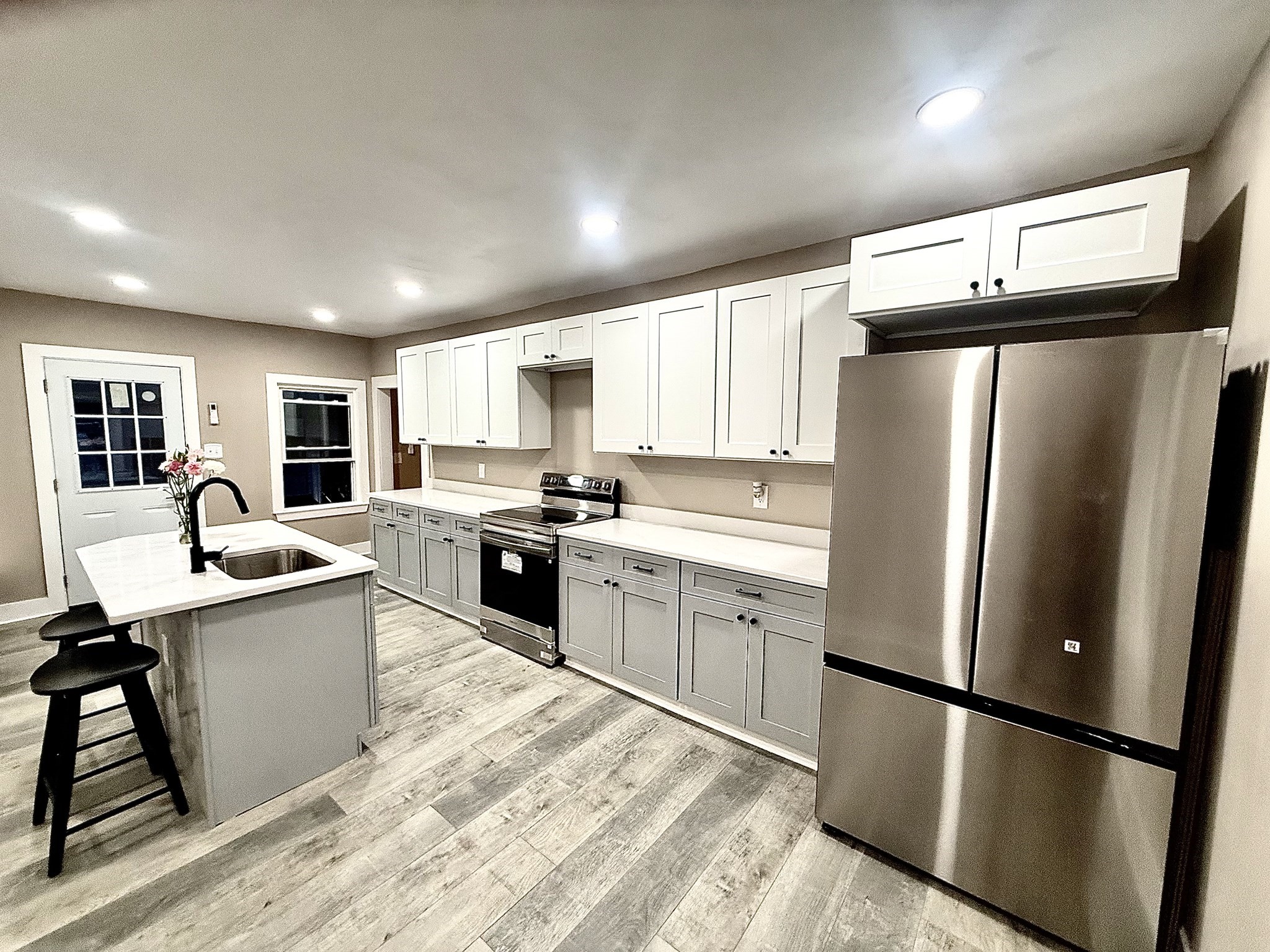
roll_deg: -0.8
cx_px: 635
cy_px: 476
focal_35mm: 14
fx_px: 514
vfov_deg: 85.7
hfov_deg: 102.1
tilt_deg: -5.3
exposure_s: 1/120
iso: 250
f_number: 2.2
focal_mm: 2.22
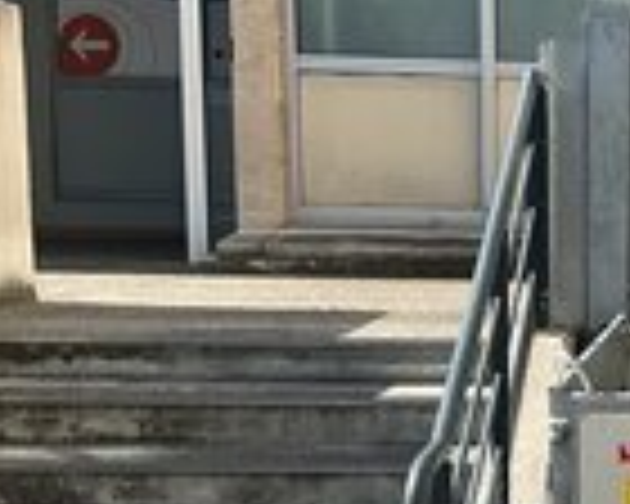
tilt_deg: -8.0
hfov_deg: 21.6
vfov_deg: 18.8
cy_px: 378
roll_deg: -1.3
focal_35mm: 81
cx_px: 783
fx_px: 1510
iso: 25
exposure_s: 1/1144
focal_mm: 3
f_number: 1.8
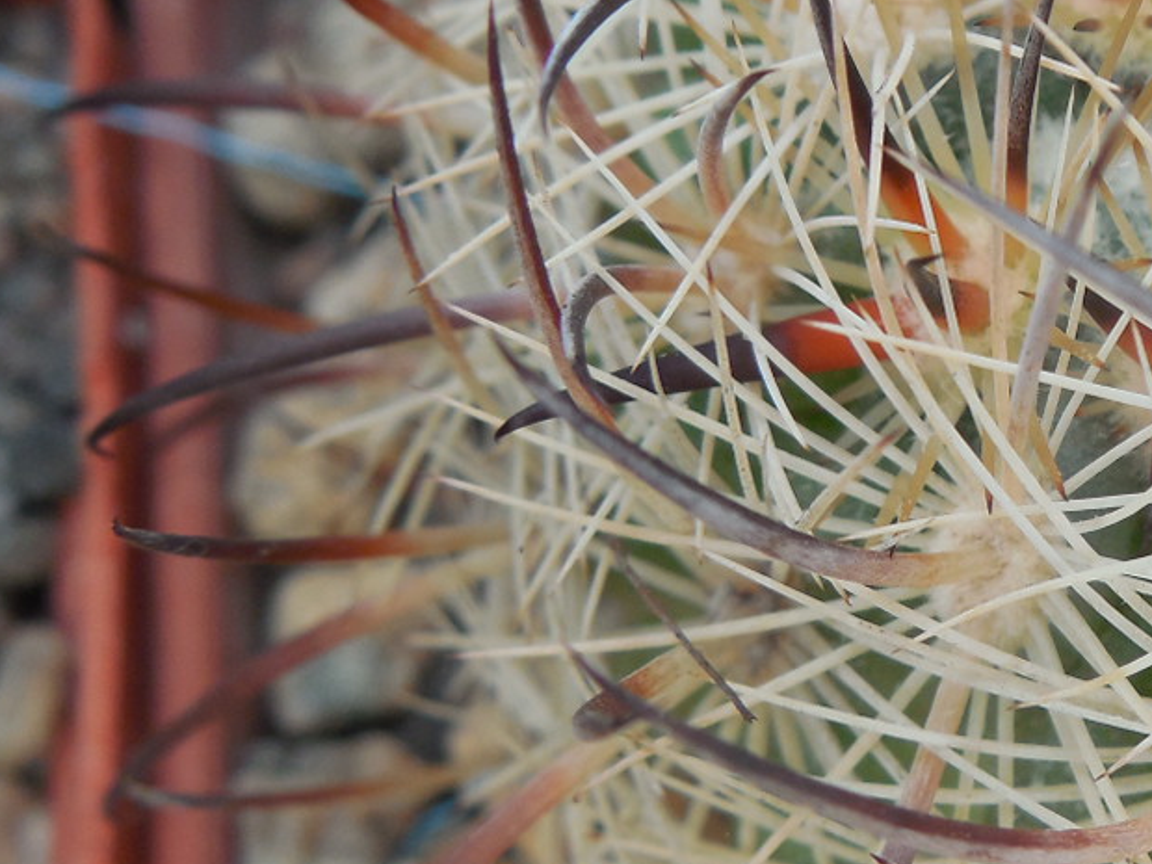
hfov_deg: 23.3
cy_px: 297
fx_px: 2662
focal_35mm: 80
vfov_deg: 18.4
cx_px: 1167
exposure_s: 1/125
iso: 125
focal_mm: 5.6
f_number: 3.6
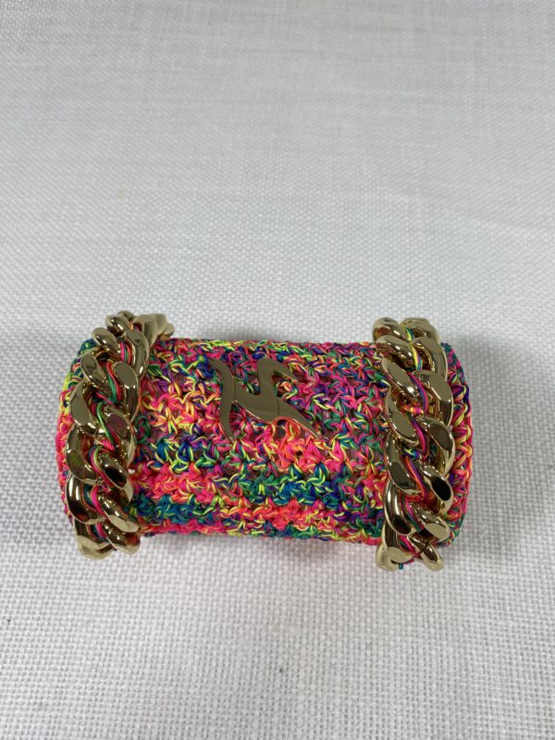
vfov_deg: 67.3
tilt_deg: -62.1
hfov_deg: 53.1
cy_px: 370
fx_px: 556
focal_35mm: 26
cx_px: 278
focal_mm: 4.25
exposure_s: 1/122
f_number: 1.8
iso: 32
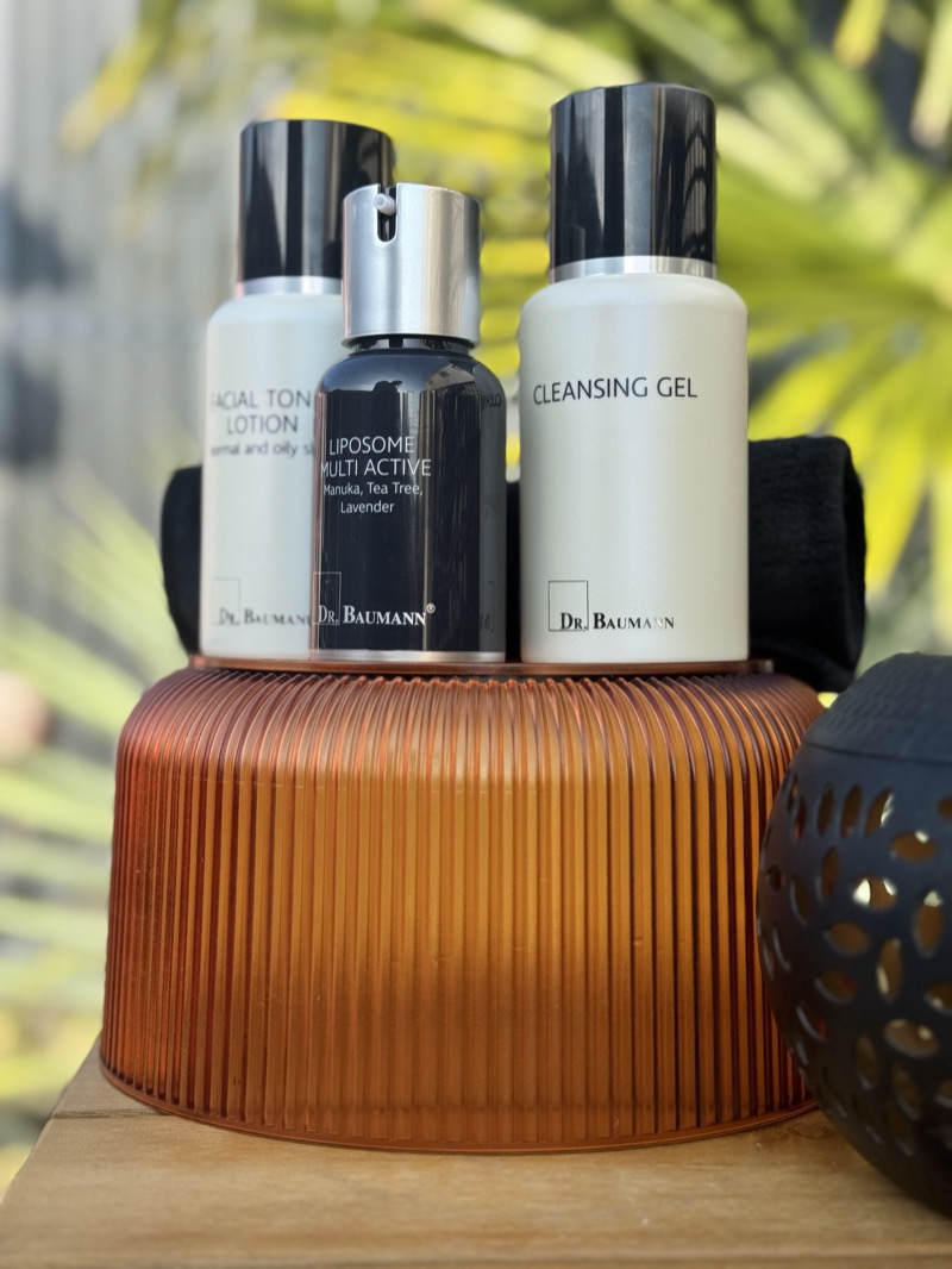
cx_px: 476
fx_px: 1759
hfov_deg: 30.3
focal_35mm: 48
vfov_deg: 39.6
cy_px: 634
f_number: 1.78
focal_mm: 6.76
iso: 64
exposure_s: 1/2331
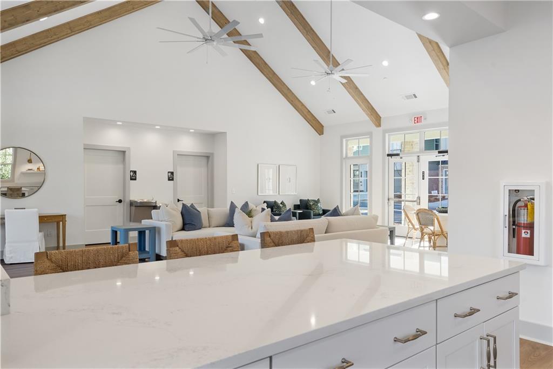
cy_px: 184
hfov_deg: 71.5
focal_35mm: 25
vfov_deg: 51.3
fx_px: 384
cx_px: 276
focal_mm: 25
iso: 640
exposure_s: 1/500
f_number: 8
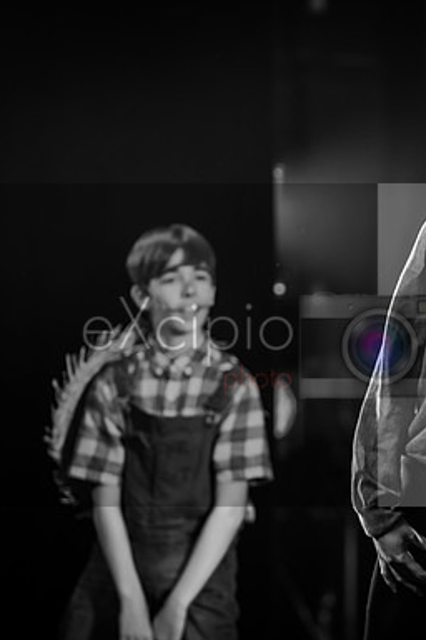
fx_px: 4774
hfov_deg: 5.1
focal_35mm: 269
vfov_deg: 7.7
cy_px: 338
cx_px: 408
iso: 1600
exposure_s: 1/100
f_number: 3.5
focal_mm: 168
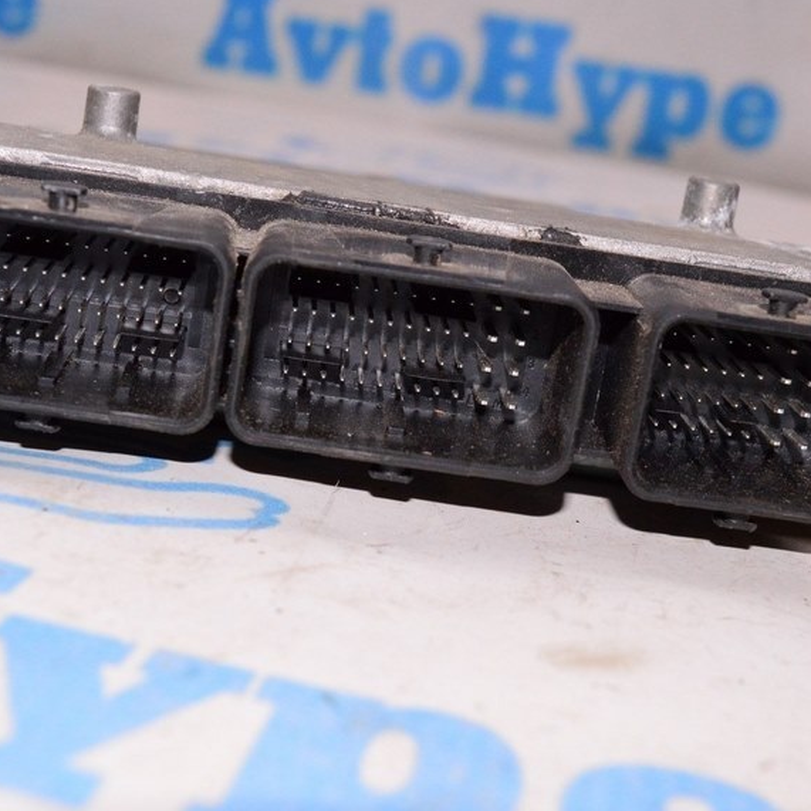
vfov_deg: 26.9
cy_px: 386
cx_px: 337
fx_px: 1696
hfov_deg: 26.8
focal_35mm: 64
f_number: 8
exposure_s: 1/160
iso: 1600
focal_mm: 28
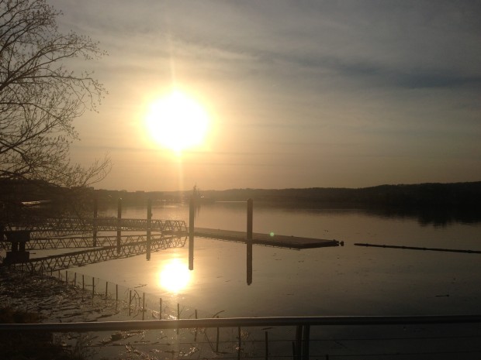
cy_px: 180
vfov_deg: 42.9
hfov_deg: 55.4
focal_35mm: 33
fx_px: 459
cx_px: 240
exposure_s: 1/6803
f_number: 2.4
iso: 50
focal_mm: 4.13
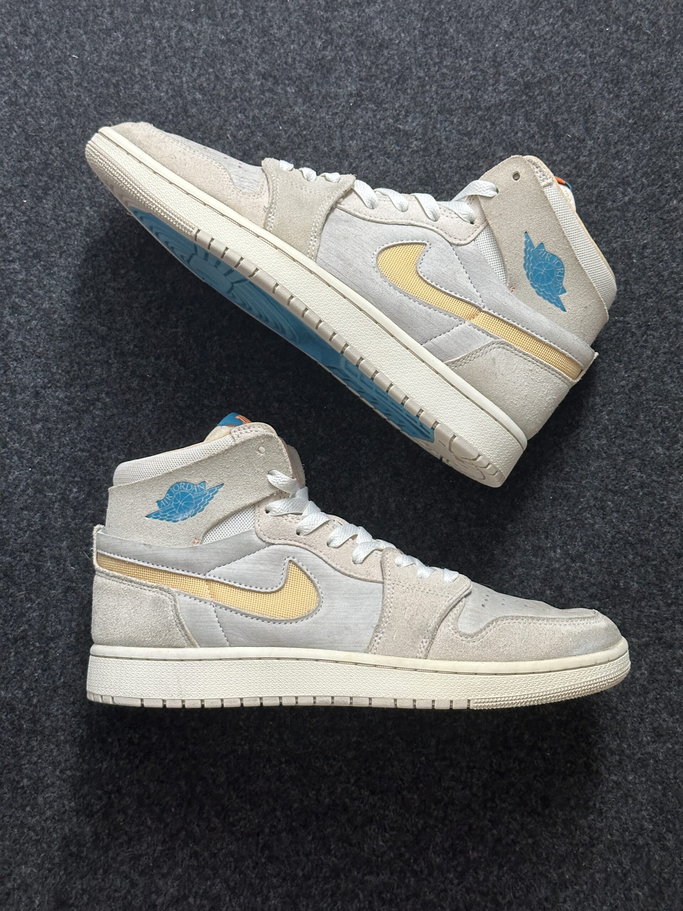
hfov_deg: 30.3
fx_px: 1263
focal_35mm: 48
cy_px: 456
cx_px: 342
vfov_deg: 39.7
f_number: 1.78
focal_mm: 6.86
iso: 200
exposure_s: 1/50
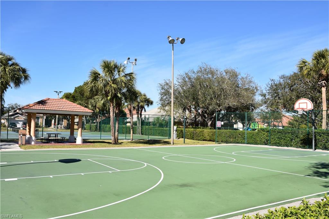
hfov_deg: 61.9
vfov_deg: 43.6
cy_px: 110
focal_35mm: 30
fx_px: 274
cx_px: 164
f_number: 8
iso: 100
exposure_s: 1/250
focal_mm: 20
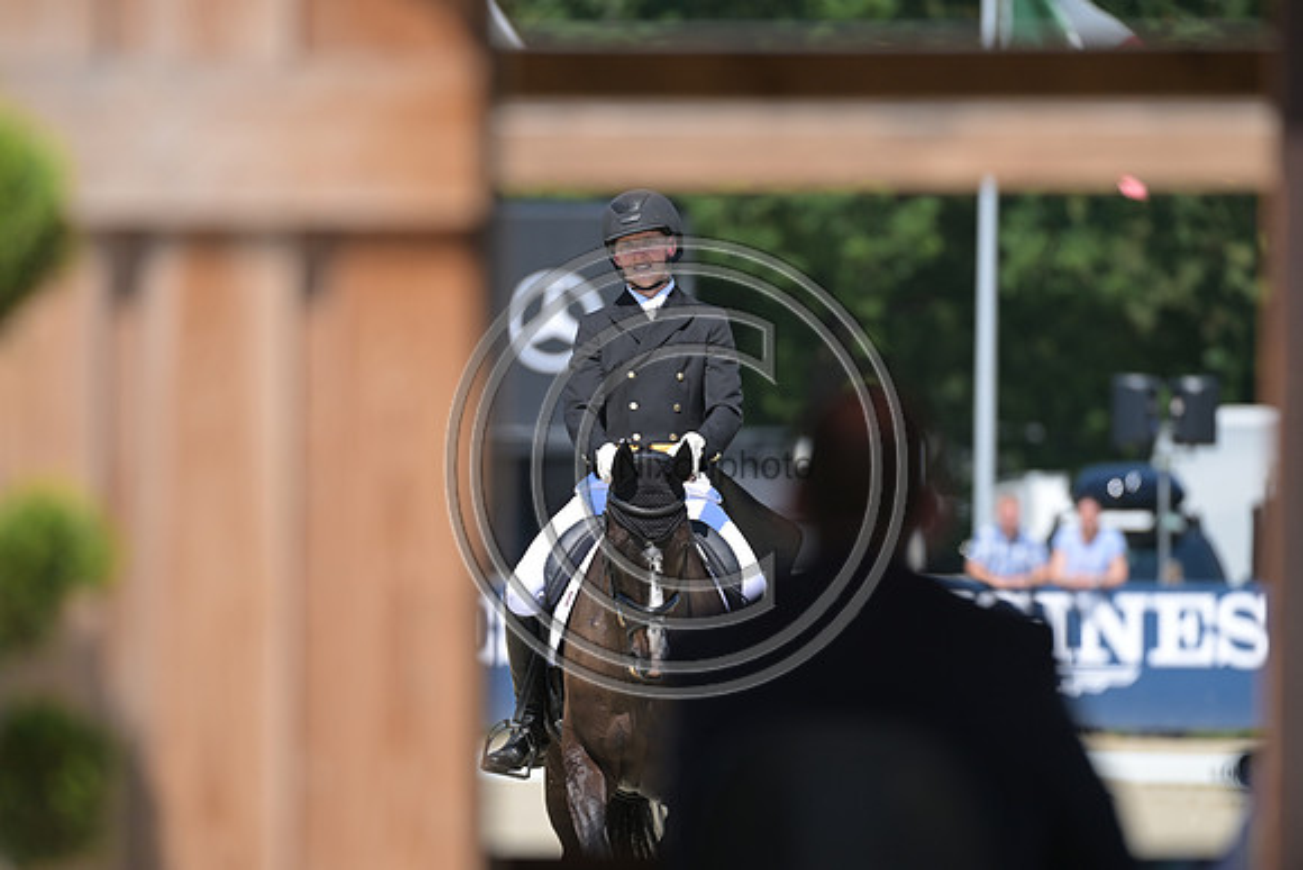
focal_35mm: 400
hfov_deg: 5.2
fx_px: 14480
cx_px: 652
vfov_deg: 3.4
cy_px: 435
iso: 320
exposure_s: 1/1250
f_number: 5
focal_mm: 400
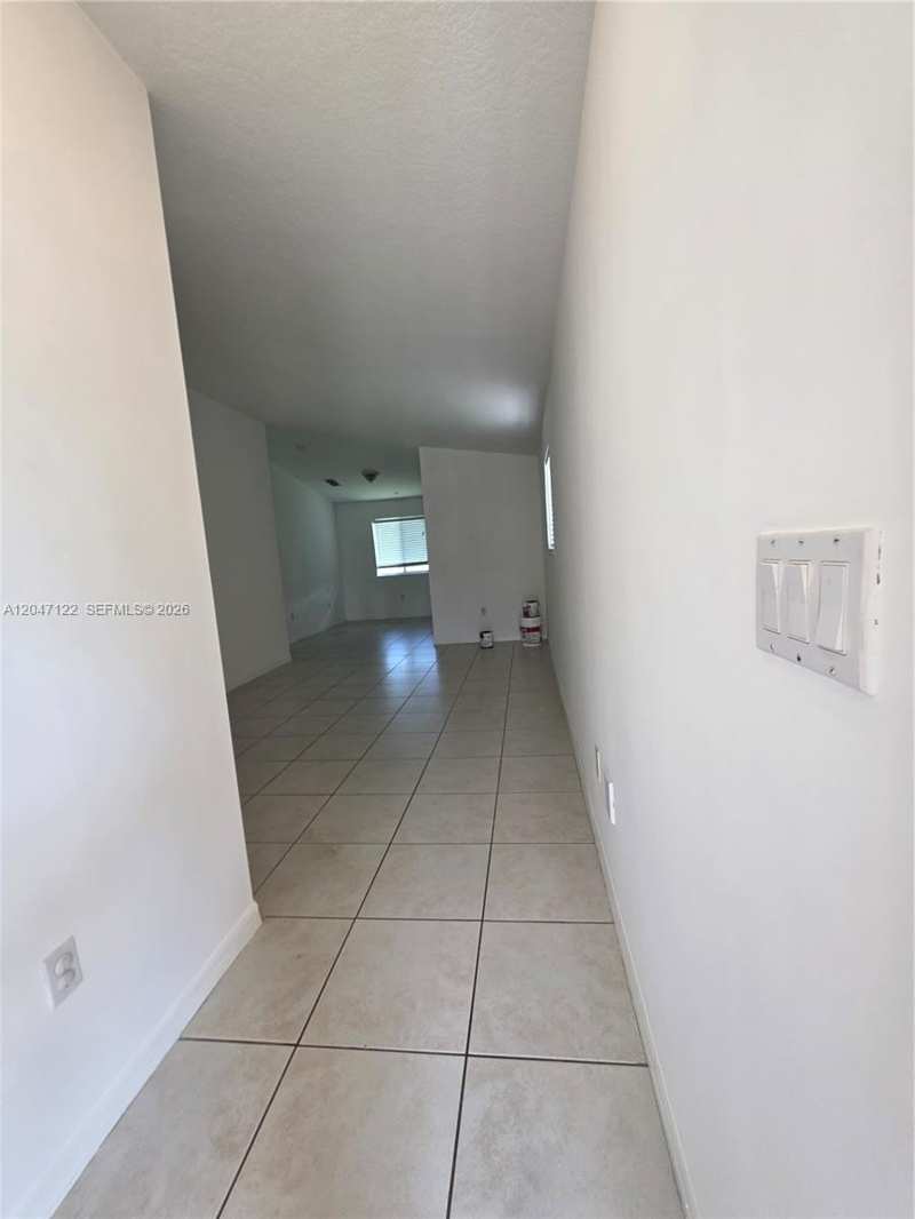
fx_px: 458
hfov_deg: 89.9
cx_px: 458
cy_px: 610
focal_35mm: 13
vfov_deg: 106.2
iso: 160
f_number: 1.9
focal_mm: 2.2
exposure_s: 1/120
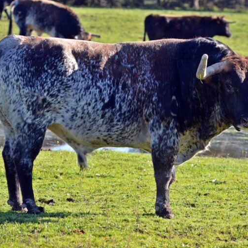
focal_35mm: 197
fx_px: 1597
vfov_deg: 8.9
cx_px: 138
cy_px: 124
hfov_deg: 8.9
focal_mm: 102
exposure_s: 1/1000
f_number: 4
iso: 400
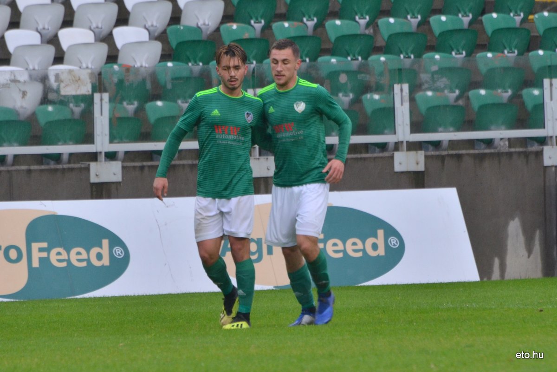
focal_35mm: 450
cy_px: 186
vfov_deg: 3.1
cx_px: 278
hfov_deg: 4.6
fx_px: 6965
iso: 500
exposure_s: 1/160
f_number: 7.1
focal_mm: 300
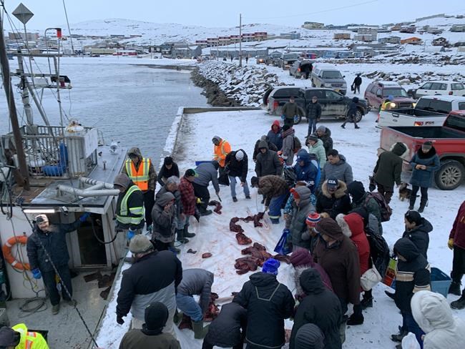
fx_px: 349
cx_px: 232
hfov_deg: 67.3
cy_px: 174
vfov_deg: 53.1
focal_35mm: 26
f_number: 1.8
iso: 100
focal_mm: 4.25
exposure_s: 1/106
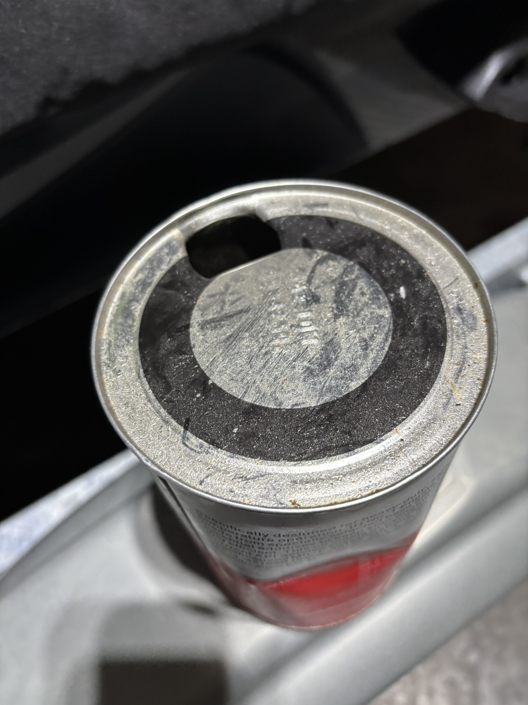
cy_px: 352
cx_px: 264
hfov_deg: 53.1
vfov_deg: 67.3
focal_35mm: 26
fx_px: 529
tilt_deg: -55.4
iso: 320
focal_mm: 5.96
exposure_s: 1/60
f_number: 1.6
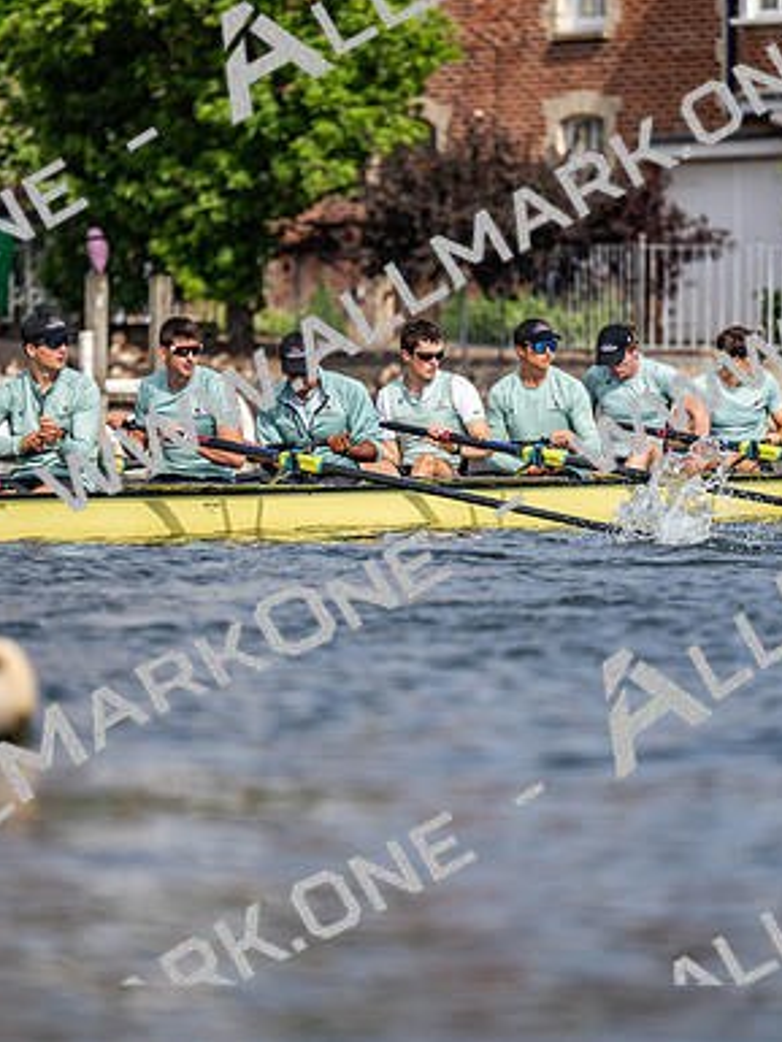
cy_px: 521
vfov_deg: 6.8
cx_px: 371
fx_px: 8730
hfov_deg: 5.1
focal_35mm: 290
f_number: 2.8
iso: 100
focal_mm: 200
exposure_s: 1/2000
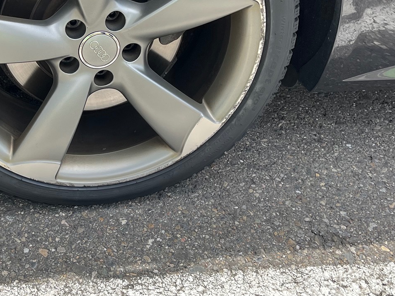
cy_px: 94
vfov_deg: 26.4
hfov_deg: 33.3
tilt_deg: -30.5
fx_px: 628
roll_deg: +2.0
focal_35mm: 55
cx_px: 49
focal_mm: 5.1
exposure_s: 1/649
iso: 50
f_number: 1.6
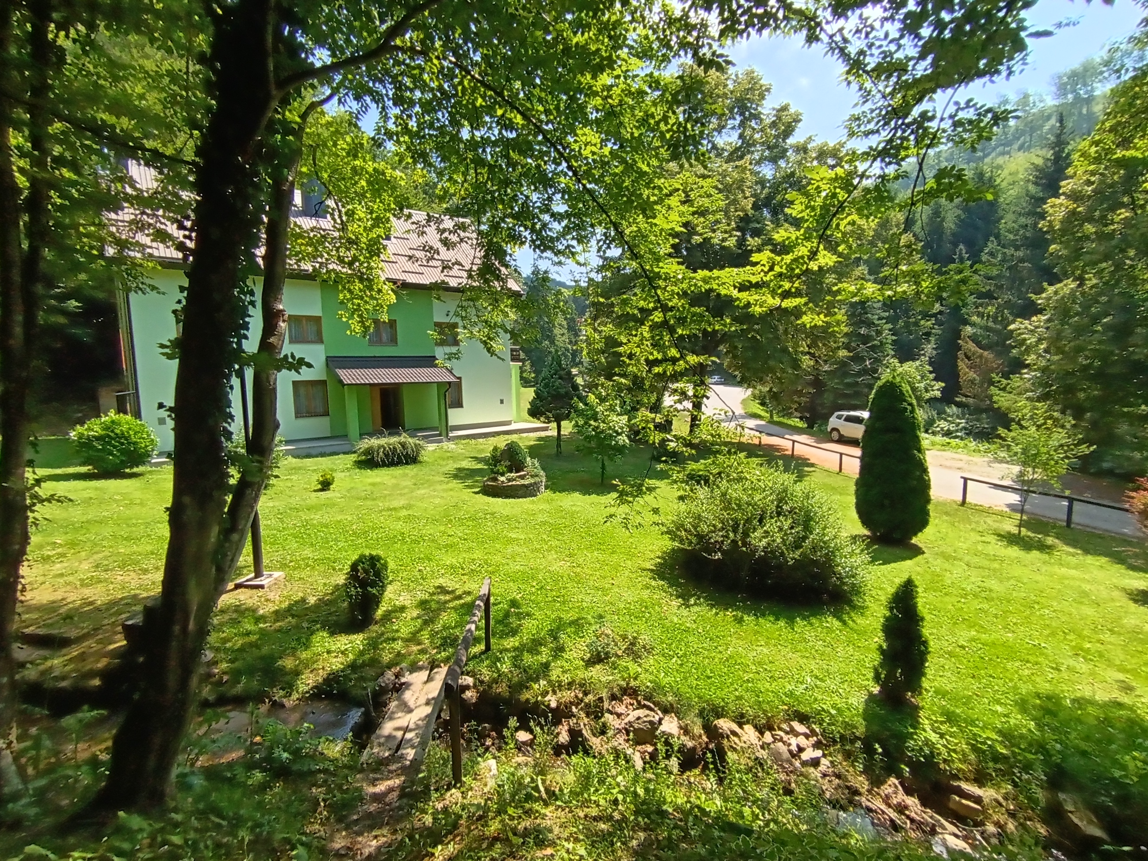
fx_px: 564
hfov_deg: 91.0
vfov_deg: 74.7
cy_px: 430
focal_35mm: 17
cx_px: 574
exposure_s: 1/466
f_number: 2.2
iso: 101
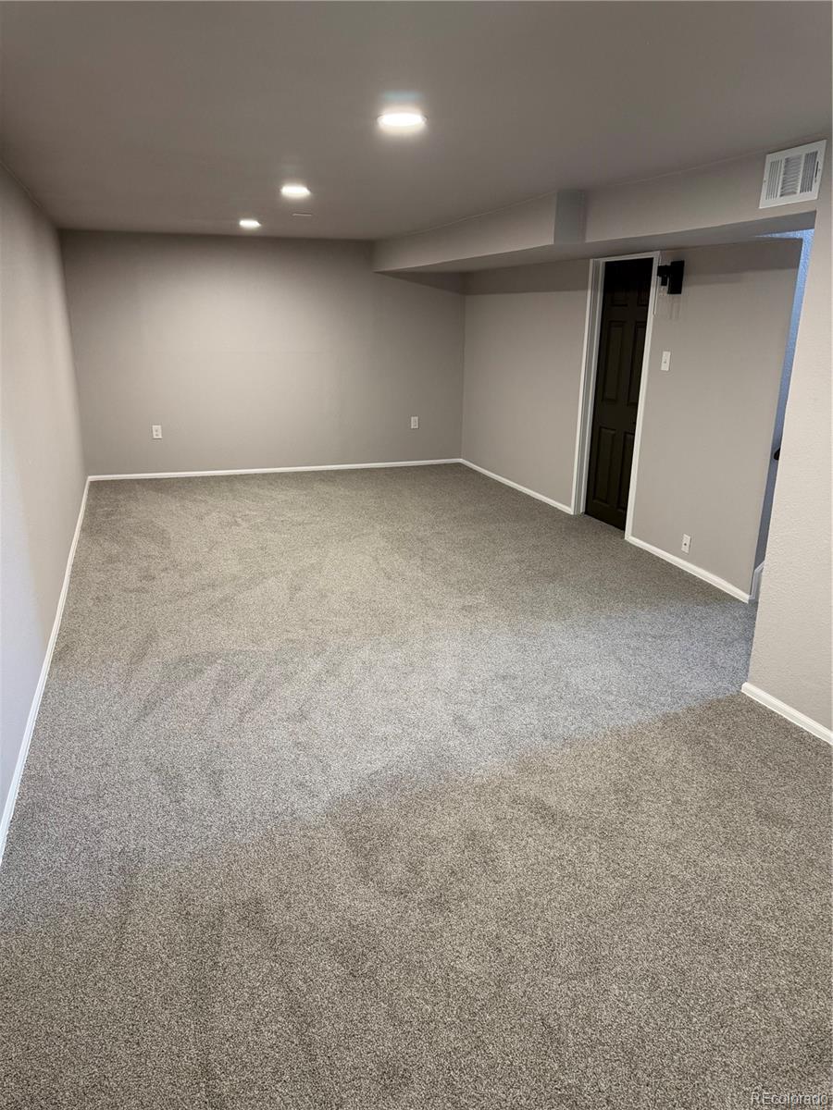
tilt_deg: -16.8
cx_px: 416
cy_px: 555
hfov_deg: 56.8
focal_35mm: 24
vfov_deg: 71.6
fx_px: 770
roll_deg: -0.5
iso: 320
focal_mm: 6.76
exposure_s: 1/60
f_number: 1.78
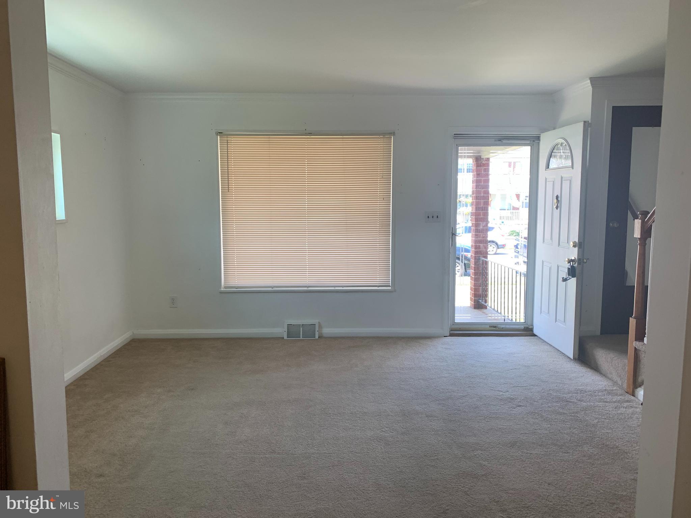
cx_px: 346
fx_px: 519
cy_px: 259
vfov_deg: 53.1
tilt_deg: -5.5
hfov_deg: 67.3
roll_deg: +0.3
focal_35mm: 26
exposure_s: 1/120
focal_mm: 4.25
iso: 50
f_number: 1.8
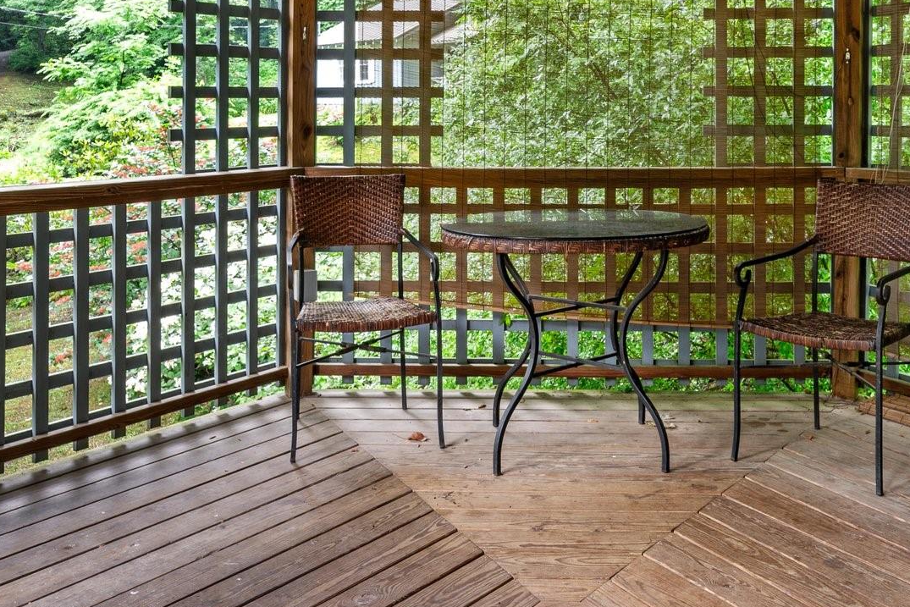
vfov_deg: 32.6
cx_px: 547
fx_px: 1011
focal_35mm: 40
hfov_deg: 48.2
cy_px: 135
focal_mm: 14
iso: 100
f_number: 10
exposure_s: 1/1.25
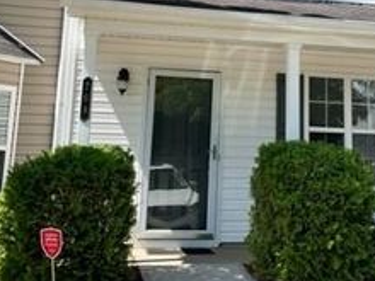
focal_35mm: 59
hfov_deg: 32.4
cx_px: 254
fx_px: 639
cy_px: 33
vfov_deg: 24.2
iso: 32
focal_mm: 4.2
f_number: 1.6
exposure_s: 1/1887
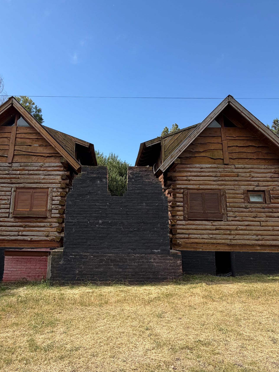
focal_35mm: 21
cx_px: 111
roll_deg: -1.3
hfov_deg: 62.8
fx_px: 226
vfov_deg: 79.0
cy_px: 188
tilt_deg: +11.2
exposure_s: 1/770
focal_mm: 2.22
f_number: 2.2
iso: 32
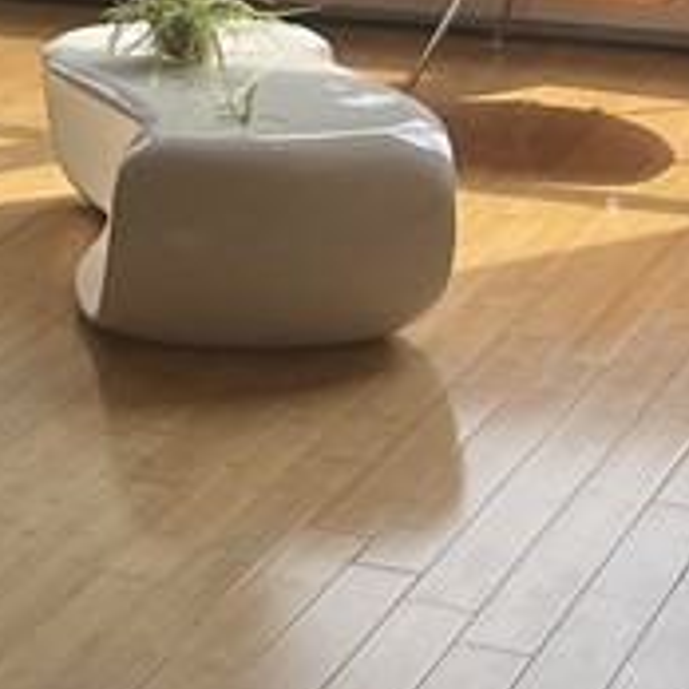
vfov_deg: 12.0
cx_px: -344
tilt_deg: -2.4
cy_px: -515
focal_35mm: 135
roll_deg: +1.4
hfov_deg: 12.3
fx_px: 3040
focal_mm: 5.1
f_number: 1.6
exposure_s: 1/687
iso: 32
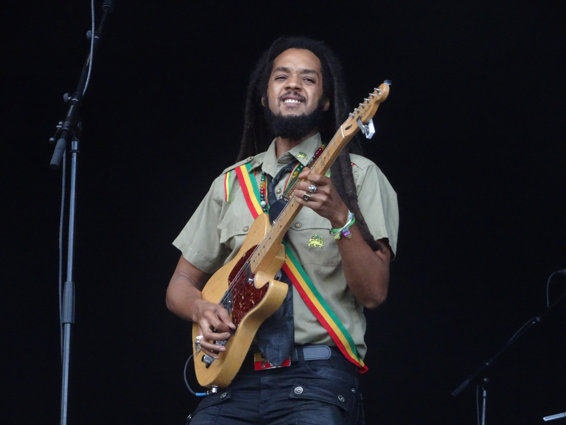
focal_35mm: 206
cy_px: 212
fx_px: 3368
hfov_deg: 9.6
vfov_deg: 7.2
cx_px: 283
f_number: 6.3
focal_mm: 35.17
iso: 1250
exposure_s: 1/250
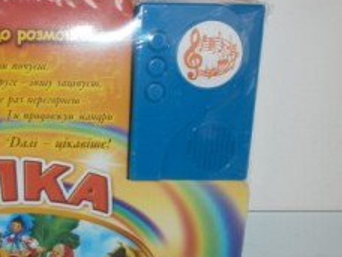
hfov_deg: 34.4
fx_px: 524
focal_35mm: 53
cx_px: 42
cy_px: 189
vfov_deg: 27.2
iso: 125
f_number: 2.9
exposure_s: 1/30
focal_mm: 4.8
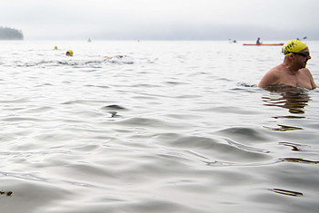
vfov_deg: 24.0
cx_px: 68
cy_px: 60
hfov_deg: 34.6
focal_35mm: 56
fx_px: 496
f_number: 4
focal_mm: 34
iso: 320
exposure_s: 1/1000
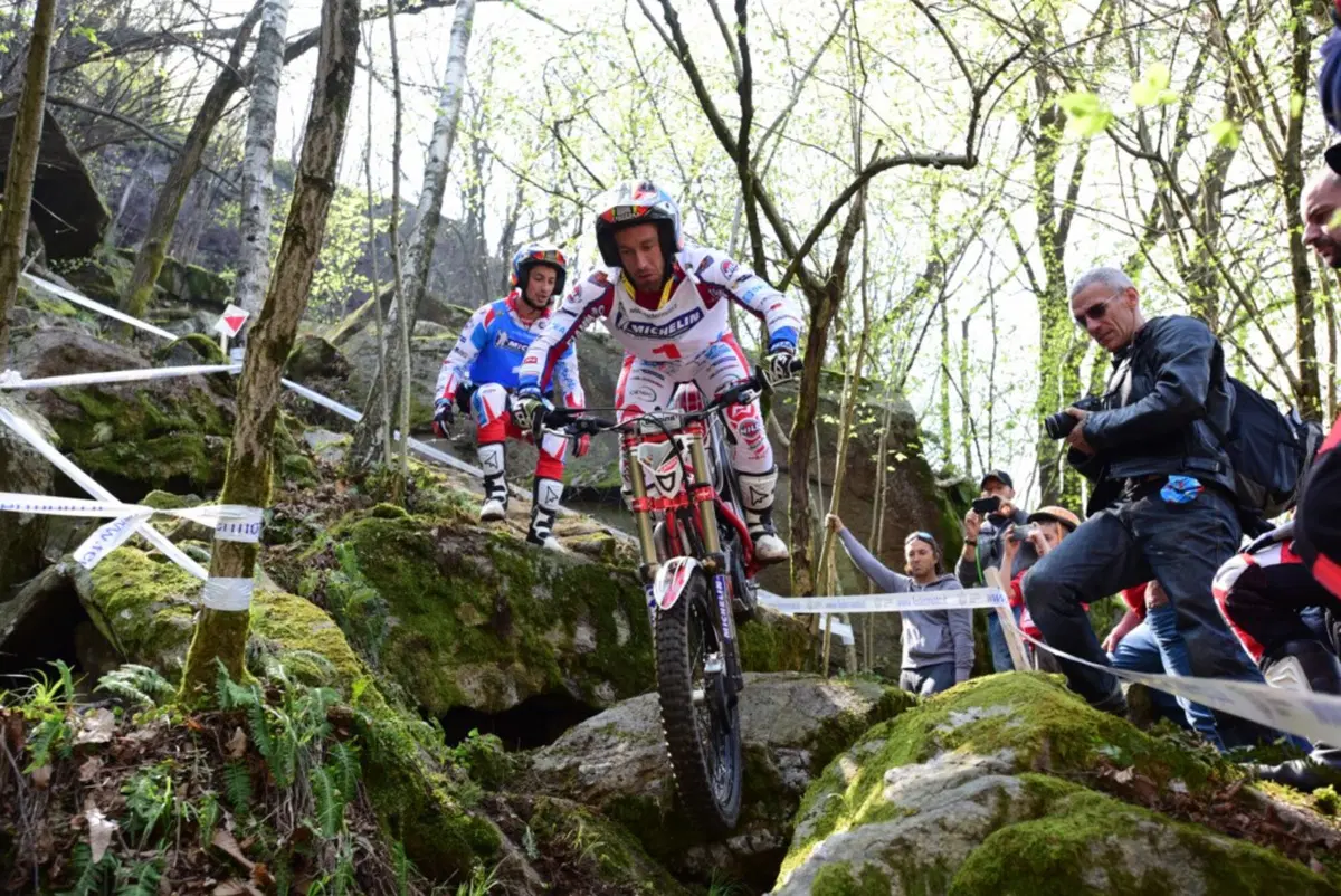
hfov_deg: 54.4
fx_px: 1305
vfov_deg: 37.9
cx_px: 670
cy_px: 448
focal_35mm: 35
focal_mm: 35
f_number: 4.5
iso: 640
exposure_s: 1/640
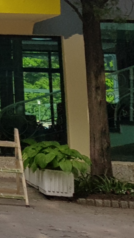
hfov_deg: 8.0
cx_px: -304
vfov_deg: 16.3
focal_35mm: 123
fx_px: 778
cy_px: -95
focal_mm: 4.2
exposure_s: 1/1032
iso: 40
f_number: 1.7
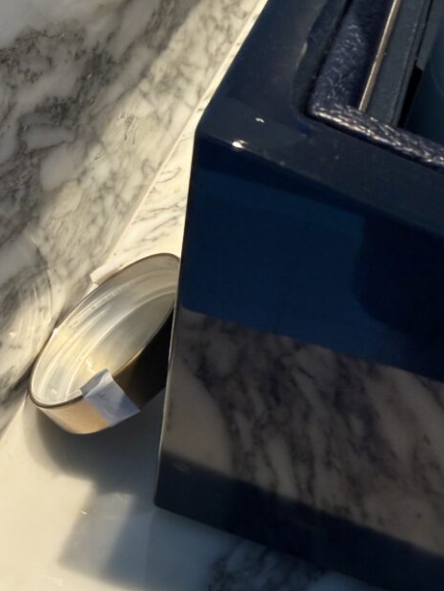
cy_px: 423
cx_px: 121
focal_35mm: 40
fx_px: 684
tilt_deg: -52.7
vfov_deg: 45.6
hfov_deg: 35.3
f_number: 2.2
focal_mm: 2.22
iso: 200
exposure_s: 1/99
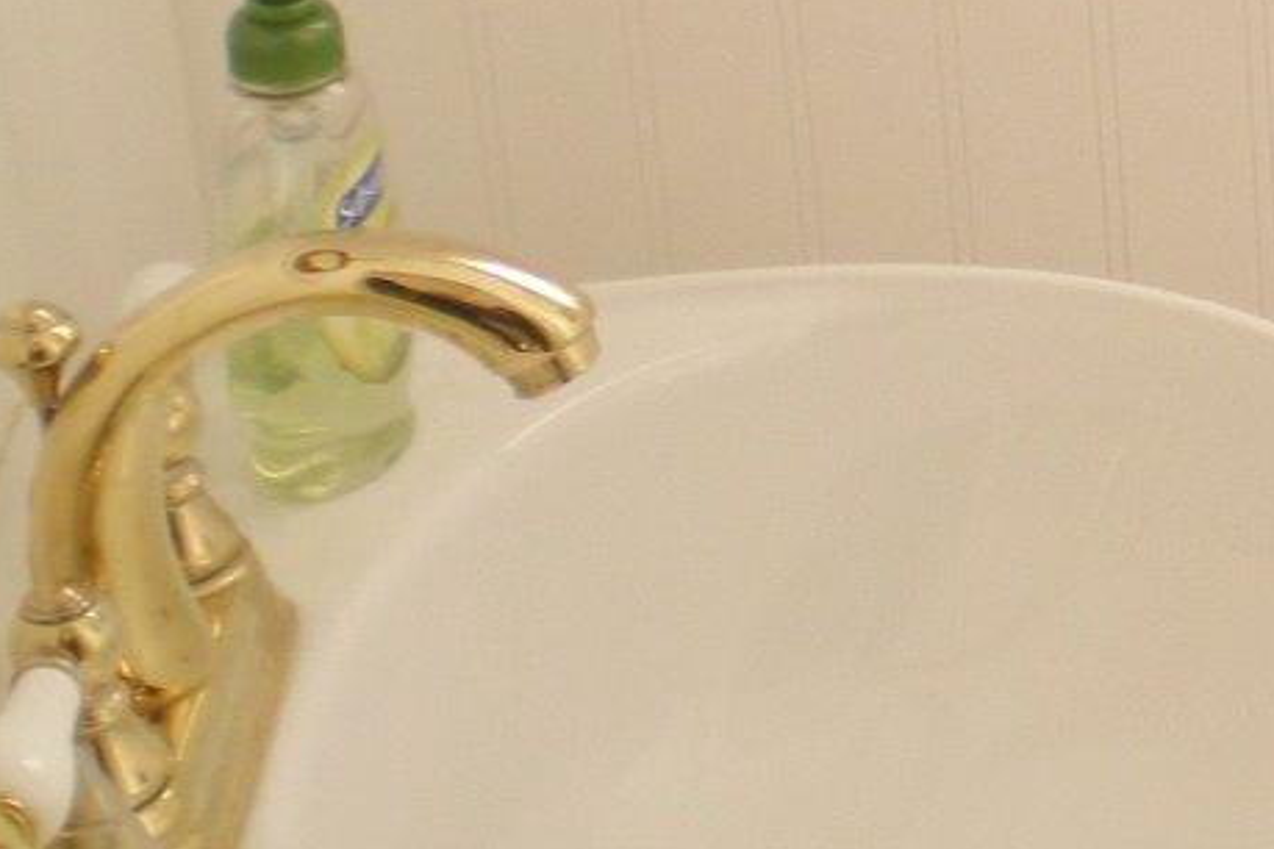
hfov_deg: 16.0
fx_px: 4388
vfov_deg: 10.9
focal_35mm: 124
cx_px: 1410
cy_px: -28
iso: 89
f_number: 3.1
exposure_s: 1/62.3
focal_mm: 6.3
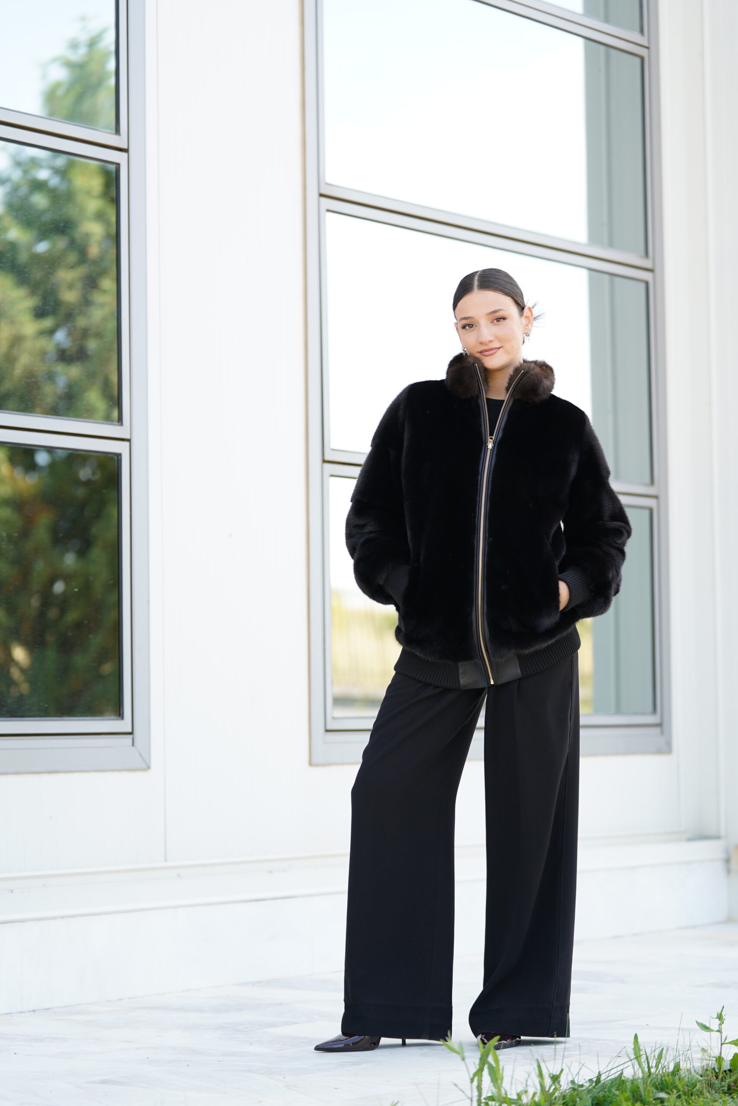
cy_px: 553
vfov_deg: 21.5
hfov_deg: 14.4
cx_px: 369
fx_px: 2921
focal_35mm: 95
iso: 160
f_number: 2.8
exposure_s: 1/250
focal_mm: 95
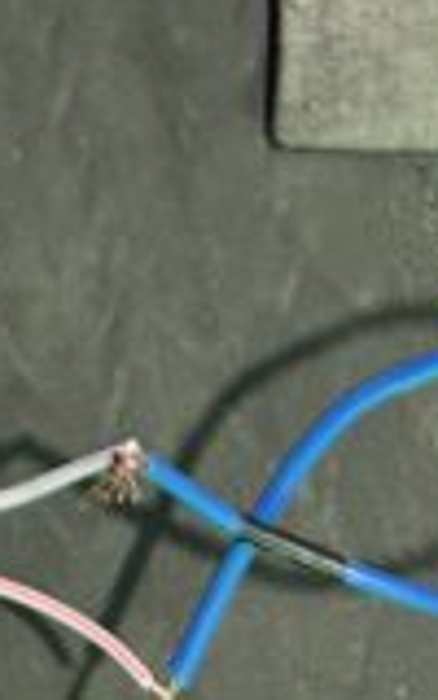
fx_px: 2426
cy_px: -639
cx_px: -499
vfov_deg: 14.2
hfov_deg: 9.5
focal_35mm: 127
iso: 125
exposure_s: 1/50
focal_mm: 6.76
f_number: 1.78
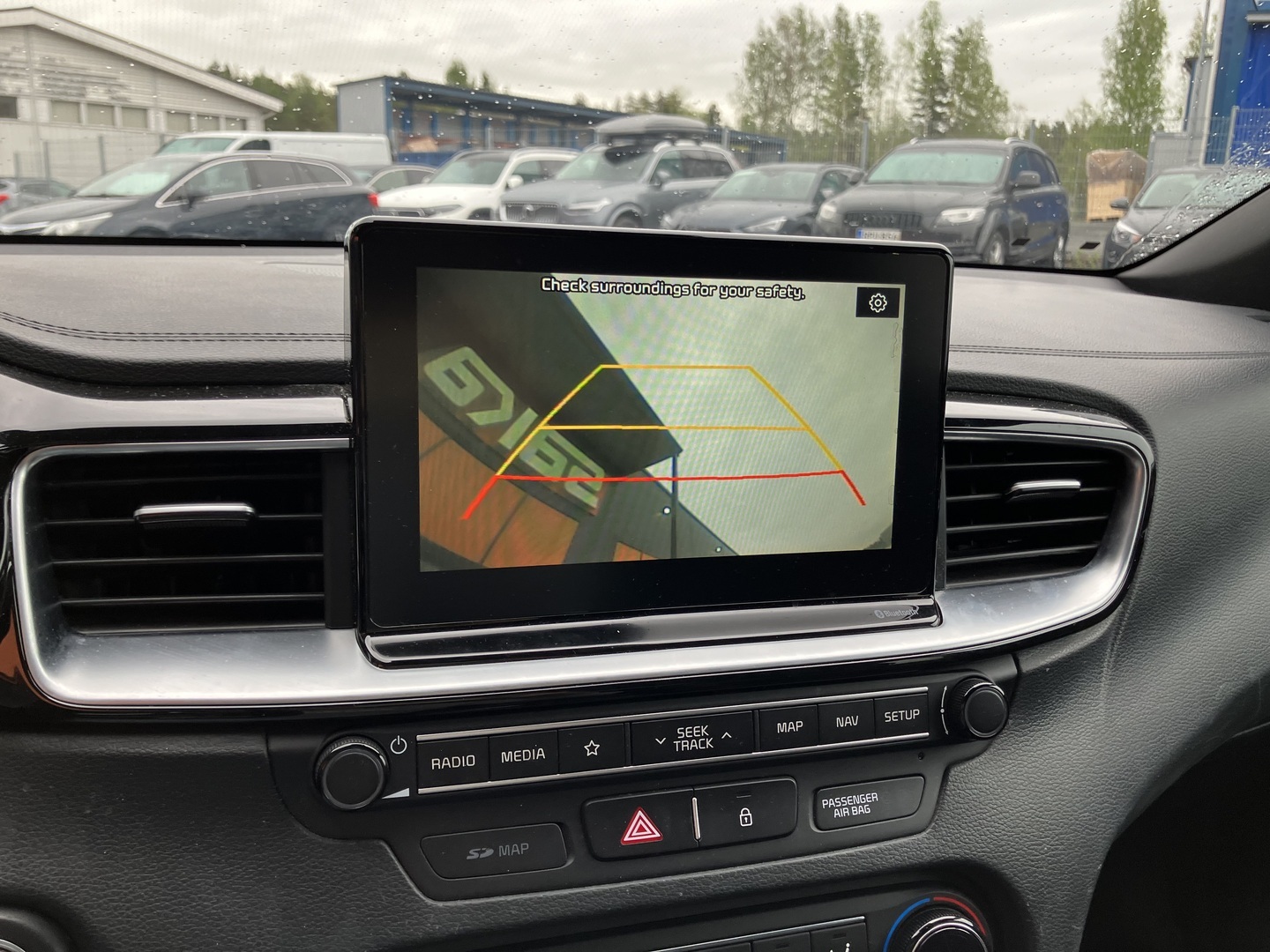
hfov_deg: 63.4
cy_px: 476
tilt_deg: -14.3
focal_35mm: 28
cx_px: 635
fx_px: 1027
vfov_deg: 49.7
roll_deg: -0.5
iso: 50
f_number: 1.8
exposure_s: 1/121
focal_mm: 3.99
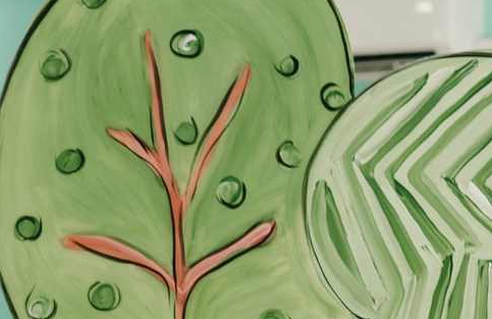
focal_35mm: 231
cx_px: -577
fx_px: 3130
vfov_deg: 5.8
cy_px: 321
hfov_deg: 8.4
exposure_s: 1/160
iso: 200
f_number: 4
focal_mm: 42
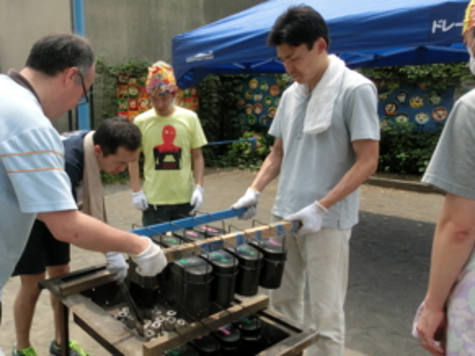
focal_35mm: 33
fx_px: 453
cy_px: 199
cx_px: 150
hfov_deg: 54.0
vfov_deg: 42.8
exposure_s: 1/1000
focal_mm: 4.24
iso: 80
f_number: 3
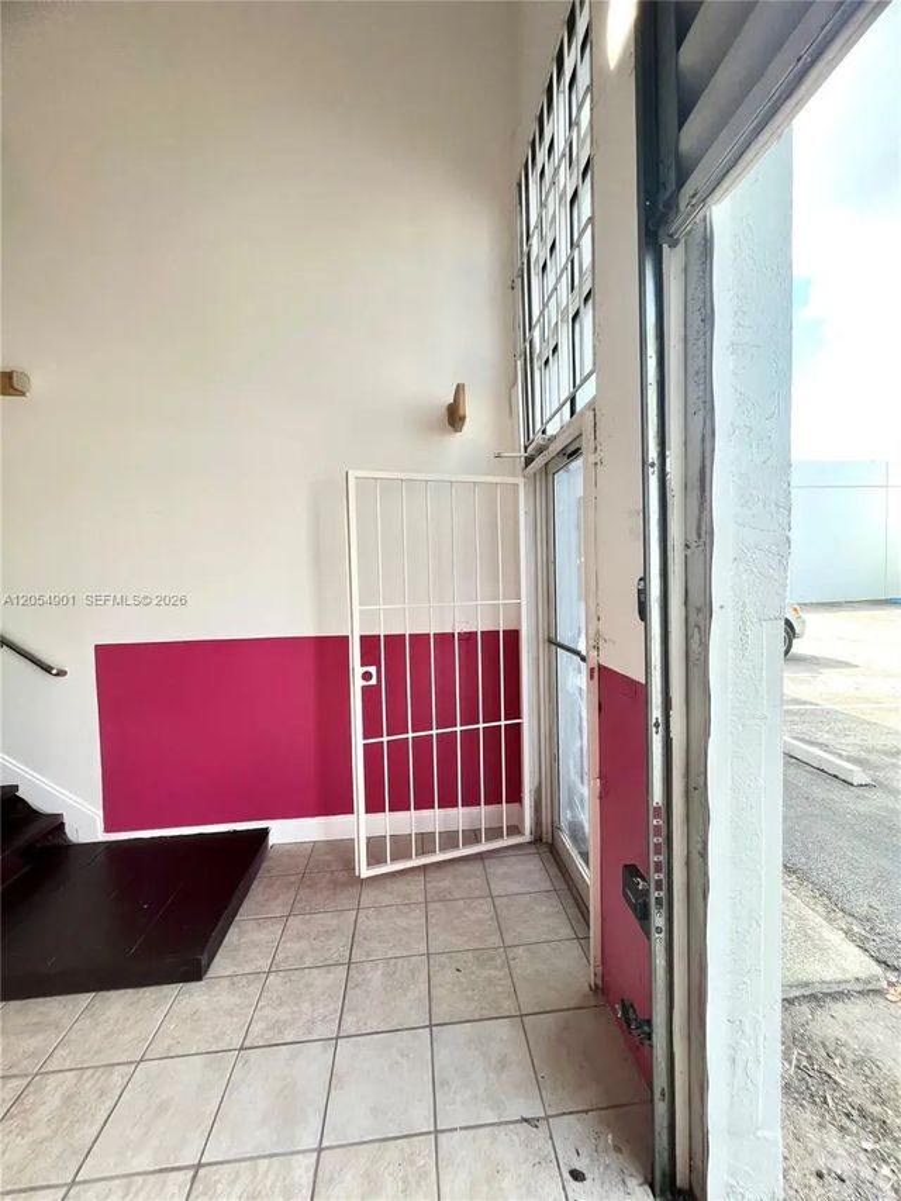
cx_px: 450
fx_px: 451
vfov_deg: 106.2
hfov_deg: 89.9
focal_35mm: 13
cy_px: 600
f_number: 1.8
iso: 32
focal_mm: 1.57
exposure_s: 1/120
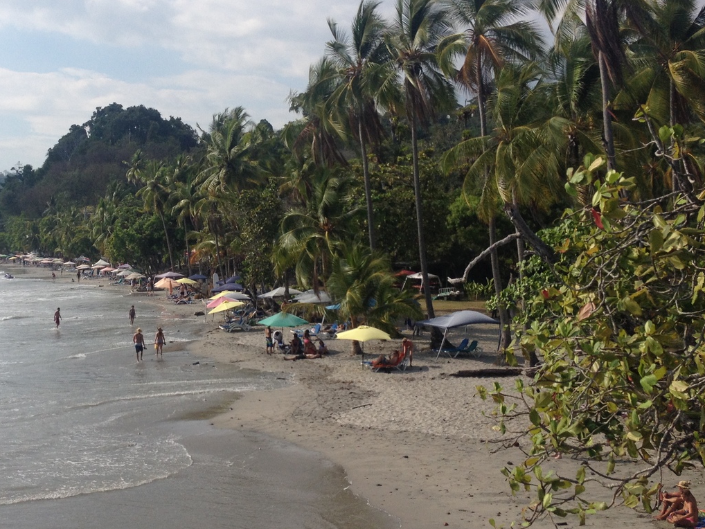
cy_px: 226
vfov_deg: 26.5
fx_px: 1120
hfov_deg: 34.3
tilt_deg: -2.6
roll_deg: +0.9
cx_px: 186
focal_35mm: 55
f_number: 2.4
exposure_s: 1/3067
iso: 50
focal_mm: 4.28
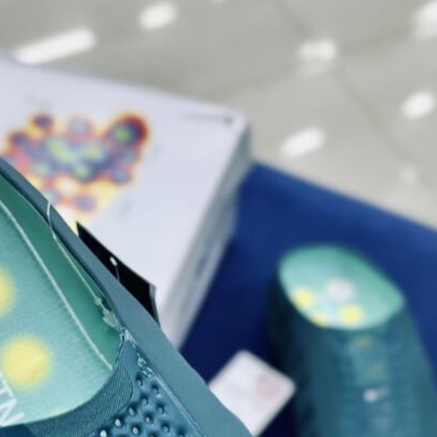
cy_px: 456
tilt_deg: -53.9
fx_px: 1400
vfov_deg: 17.3
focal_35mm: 98
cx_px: 108
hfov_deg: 17.6
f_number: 1.78
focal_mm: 6.86
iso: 80
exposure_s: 1/100
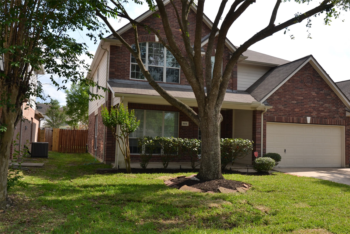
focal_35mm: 30
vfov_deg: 43.6
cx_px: 175
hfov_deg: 61.9
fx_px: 292
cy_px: 117
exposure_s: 1/200
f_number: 7.1
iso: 100
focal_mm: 20
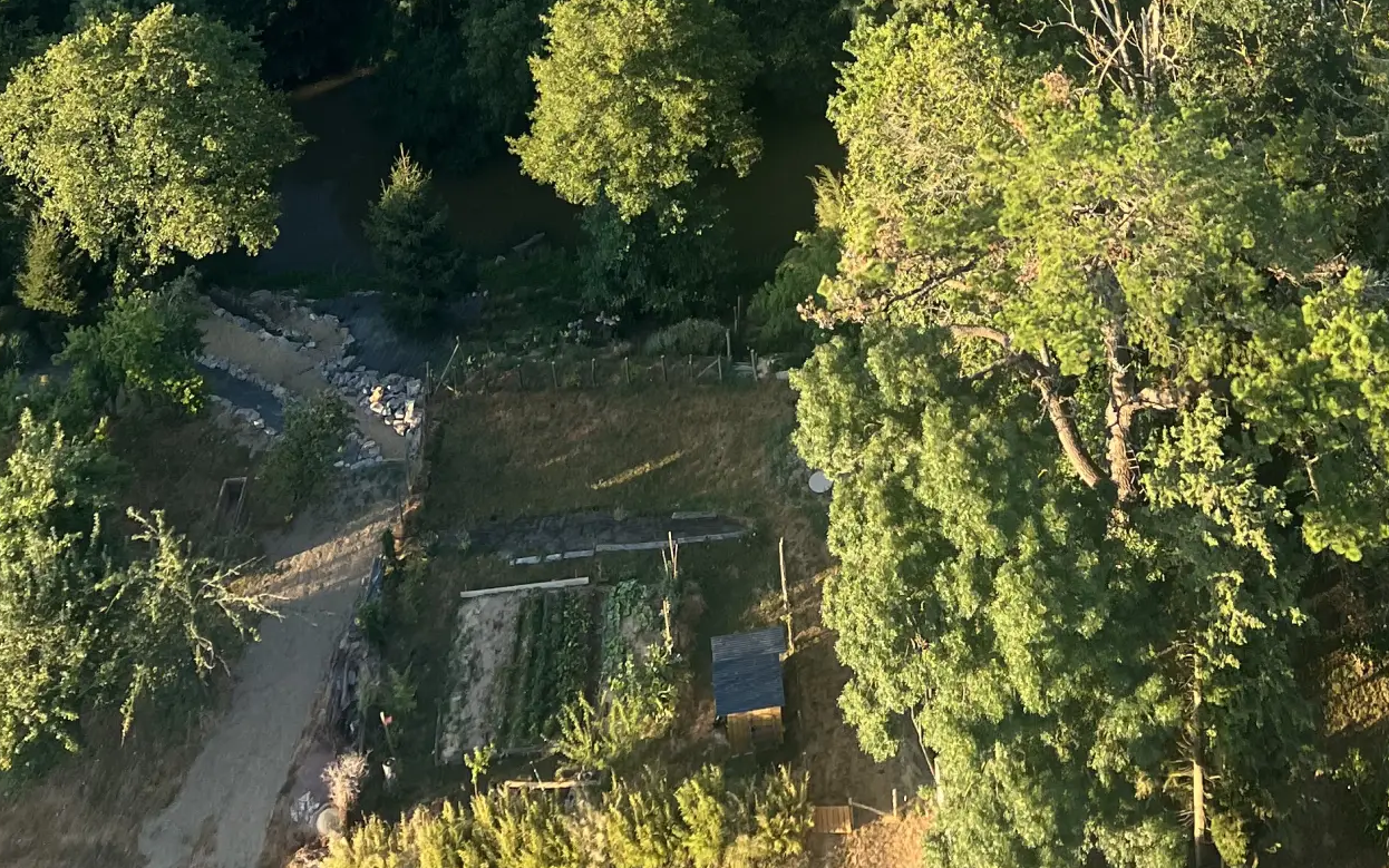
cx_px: 993
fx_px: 2234
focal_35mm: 59
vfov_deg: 18.3
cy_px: -601
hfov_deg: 34.0
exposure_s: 1/670
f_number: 1.5
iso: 50
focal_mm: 5.7
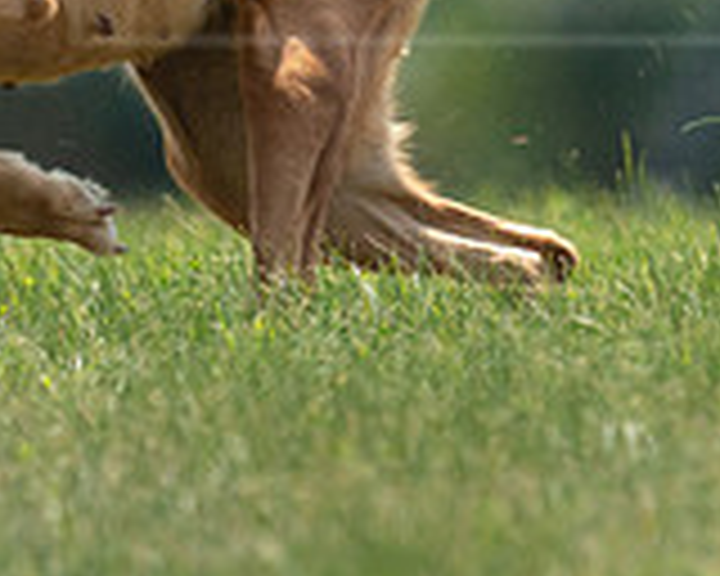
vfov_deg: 0.8
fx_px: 43577
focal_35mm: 2045
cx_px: 500
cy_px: -25
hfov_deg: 0.9
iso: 1600
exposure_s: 1/4000
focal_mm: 600
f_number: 6.3
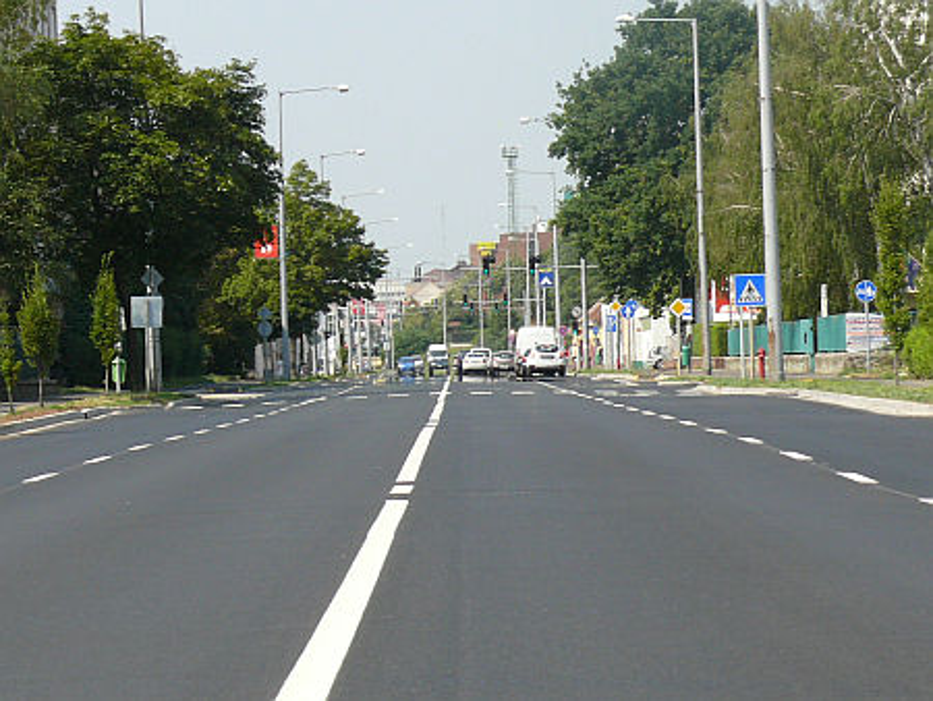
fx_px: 4665
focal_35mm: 173
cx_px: 466
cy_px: 350
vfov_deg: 8.6
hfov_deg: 11.4
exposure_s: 1/400
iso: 100
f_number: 5.6
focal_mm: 20.5
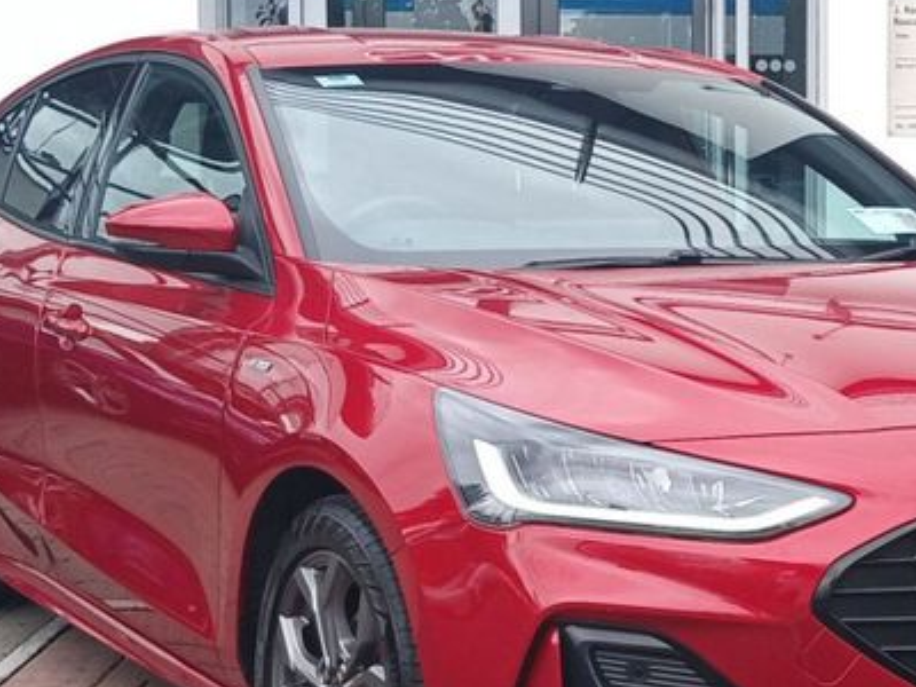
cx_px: 634
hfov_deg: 46.8
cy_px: 479
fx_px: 1032
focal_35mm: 39
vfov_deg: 36.3
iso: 20
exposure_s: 1/163
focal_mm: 3.98
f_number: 1.8
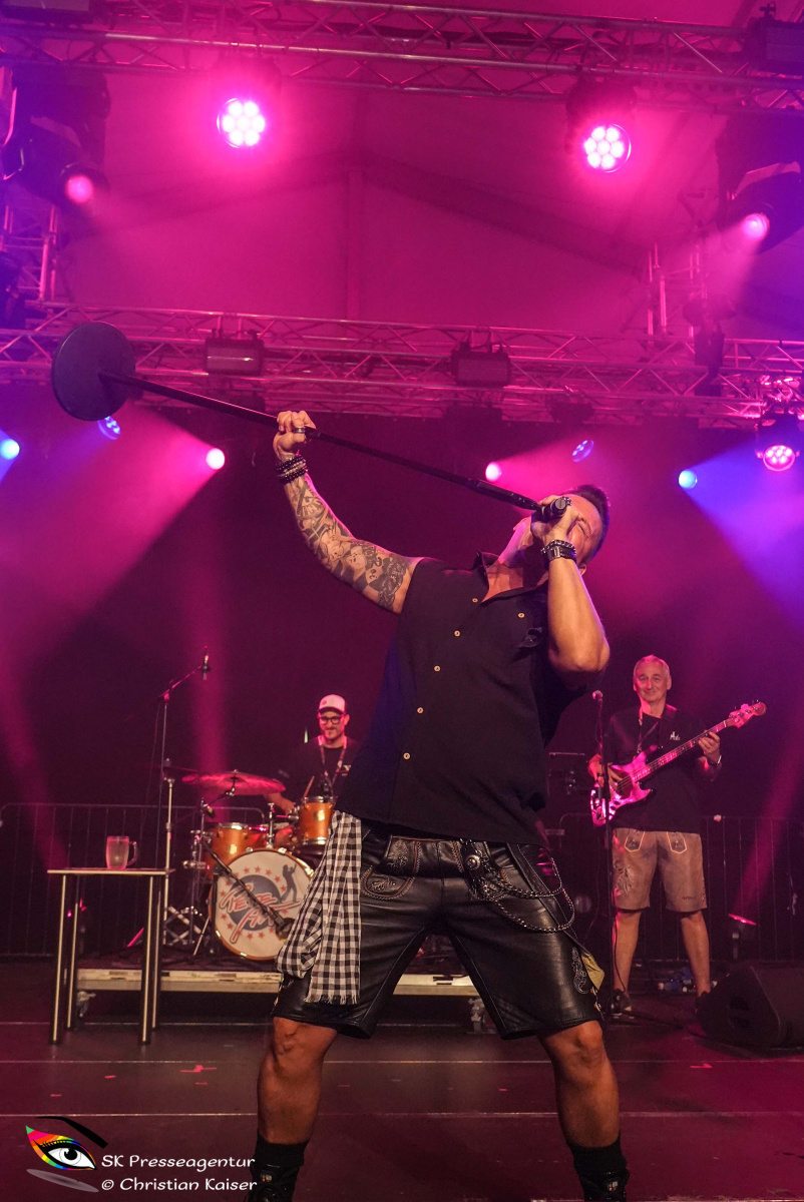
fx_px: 1204
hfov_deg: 36.9
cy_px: 601
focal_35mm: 36
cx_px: 402
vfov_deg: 53.1
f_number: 4
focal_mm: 24
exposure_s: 1/500
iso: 5000
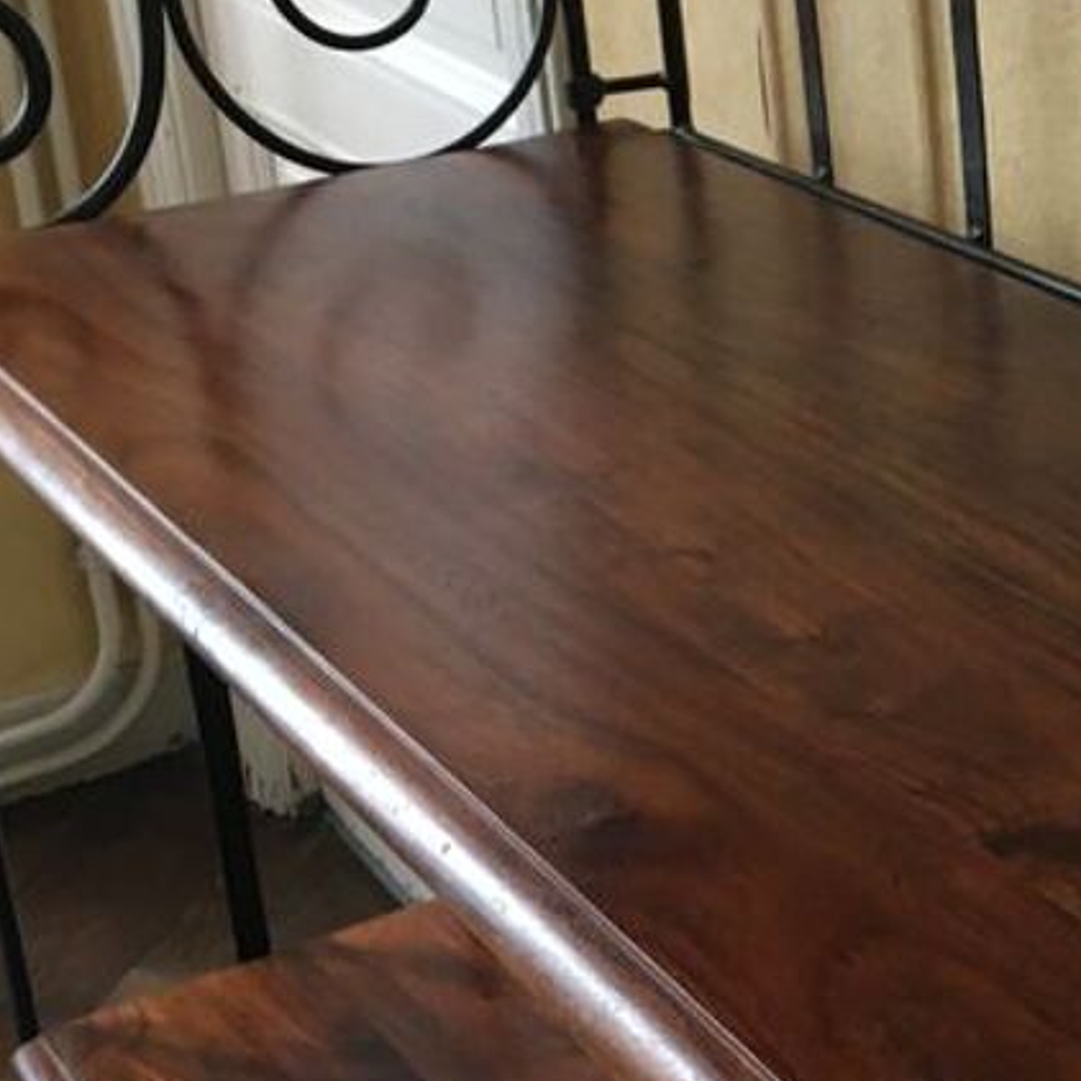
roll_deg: +3.8
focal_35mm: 81
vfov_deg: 21.4
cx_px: 1158
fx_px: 2862
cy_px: 491
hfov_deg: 20.5
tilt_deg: -20.4
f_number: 2.2
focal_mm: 4.15
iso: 160
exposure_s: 1/33
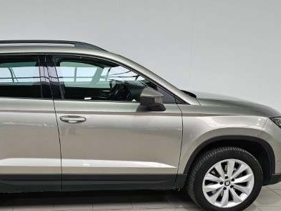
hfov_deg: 48.6
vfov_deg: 38.0
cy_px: 147
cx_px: 76
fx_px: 300
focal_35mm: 37
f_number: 1.7
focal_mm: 6.3
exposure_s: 1/190
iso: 64
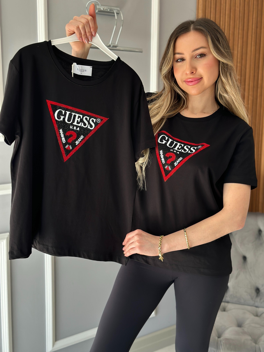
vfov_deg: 39.7
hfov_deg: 30.3
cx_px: 132
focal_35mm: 48
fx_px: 488
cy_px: 176
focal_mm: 6.86
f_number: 1.78
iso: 64
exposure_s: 1/167
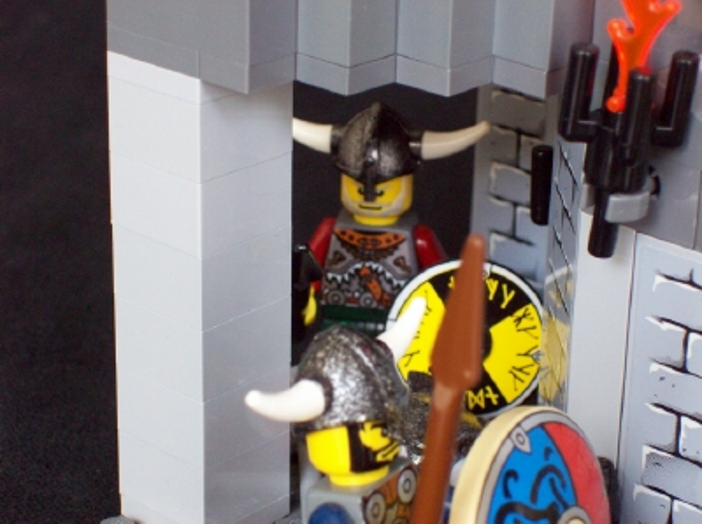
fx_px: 2188
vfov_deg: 13.7
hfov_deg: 18.2
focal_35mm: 108
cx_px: 351
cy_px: 262
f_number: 4.8
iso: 160
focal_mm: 18
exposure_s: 1/23.3
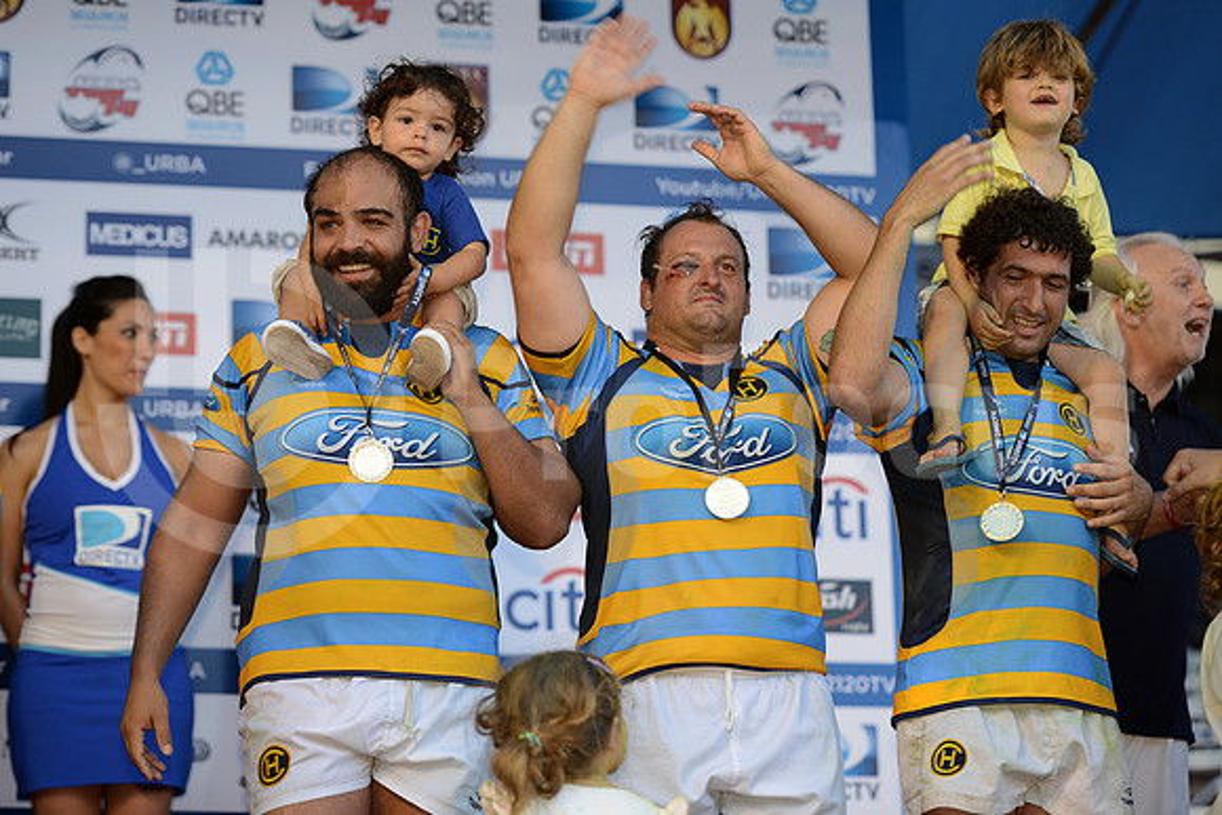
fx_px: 4583
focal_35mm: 135
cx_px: 611
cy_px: 408
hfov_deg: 15.2
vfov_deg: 10.2
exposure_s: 1/160
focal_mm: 135
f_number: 2.8
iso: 400
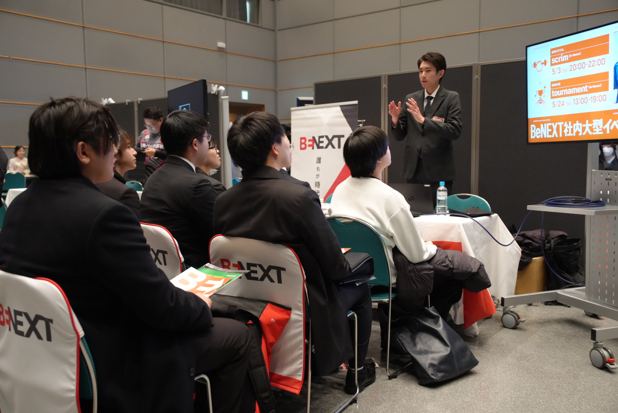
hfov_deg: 57.2
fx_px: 567
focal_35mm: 33
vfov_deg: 40.0
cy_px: 206
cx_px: 309
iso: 5000
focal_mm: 33
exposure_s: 1/160
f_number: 4
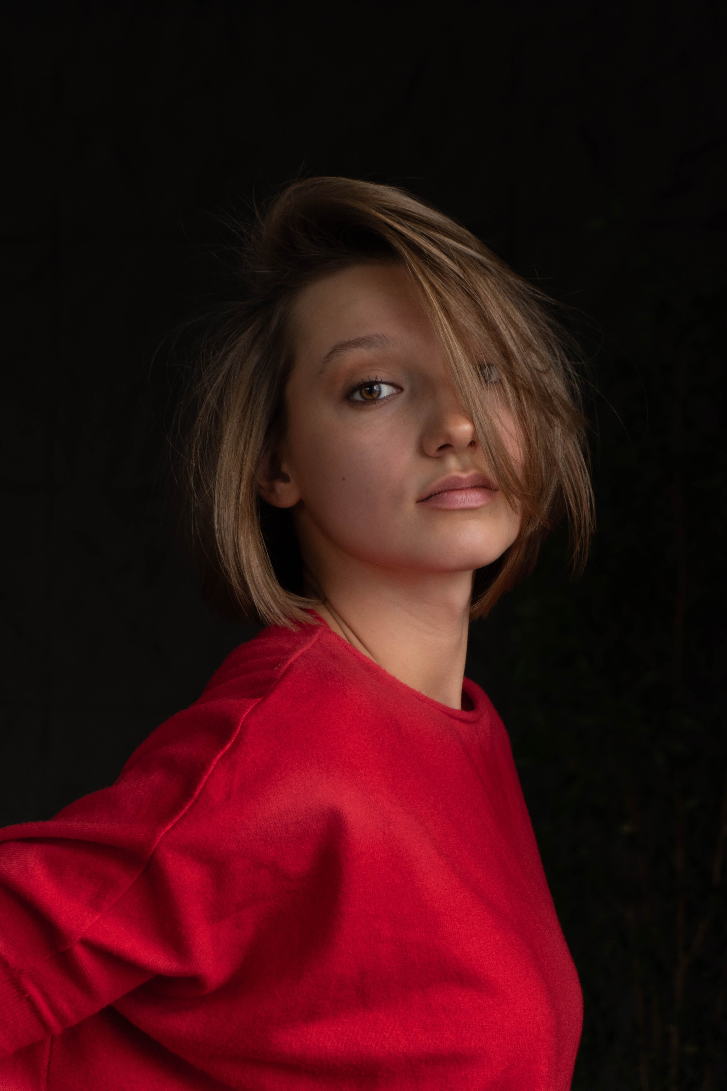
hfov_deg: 18.2
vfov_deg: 27.0
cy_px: 546
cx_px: 364
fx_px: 2272
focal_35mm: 75
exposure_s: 1/100
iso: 400
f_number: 5.6
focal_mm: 50
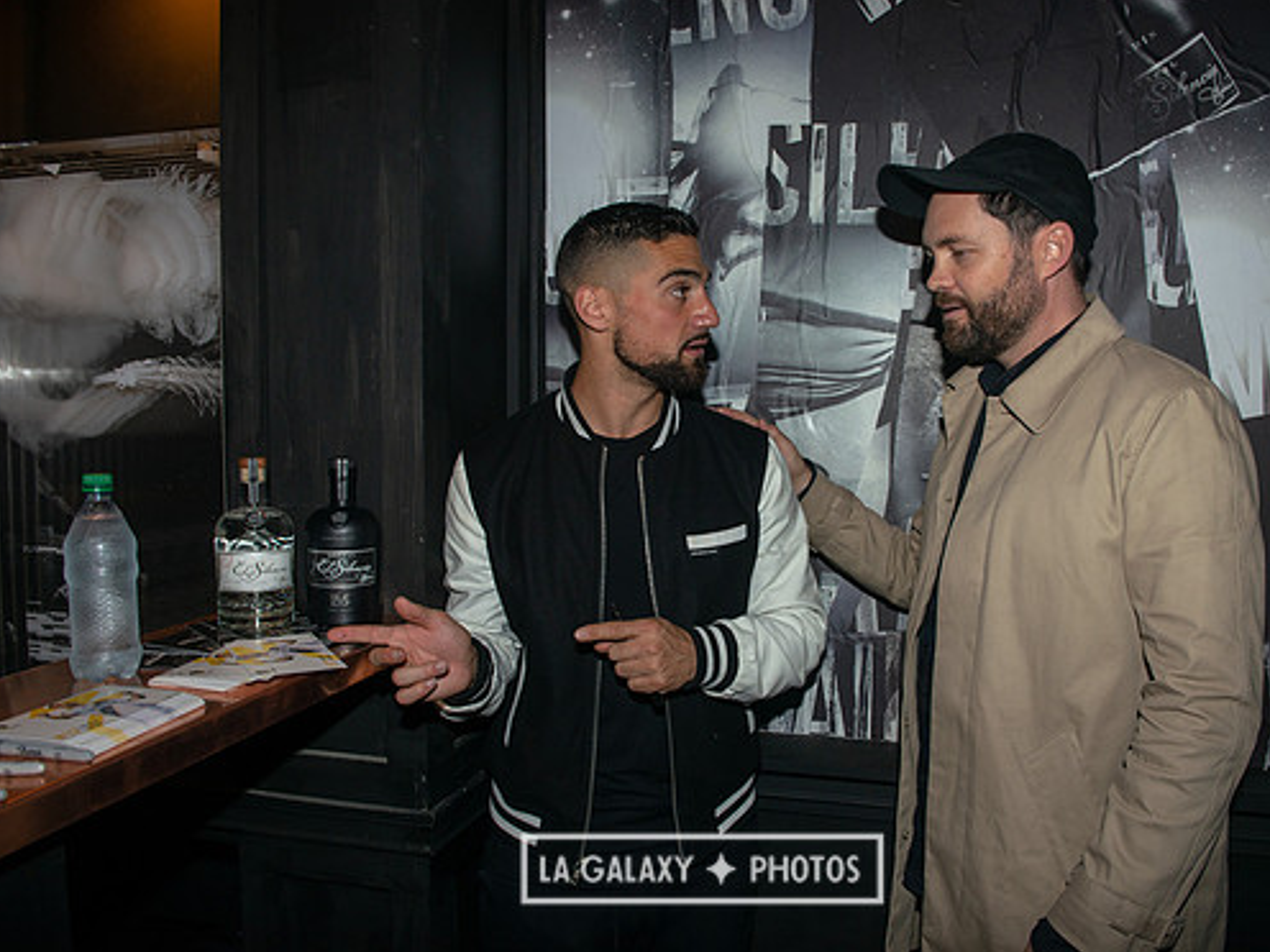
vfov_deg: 51.4
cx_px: 702
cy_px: 485
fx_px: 991
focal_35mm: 27
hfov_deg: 65.2
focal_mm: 24
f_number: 5
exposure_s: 1/160
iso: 320
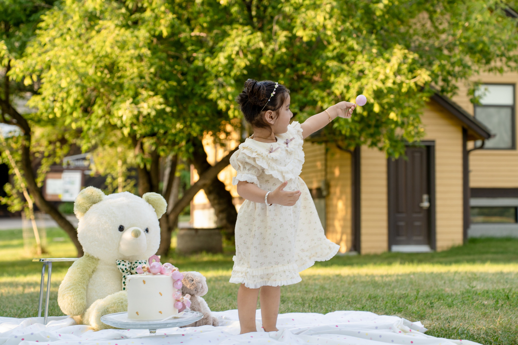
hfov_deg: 27.0
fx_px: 1079
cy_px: 172
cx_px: 259
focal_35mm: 75
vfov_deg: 18.2
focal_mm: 75
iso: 200
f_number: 4.5
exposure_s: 1/200
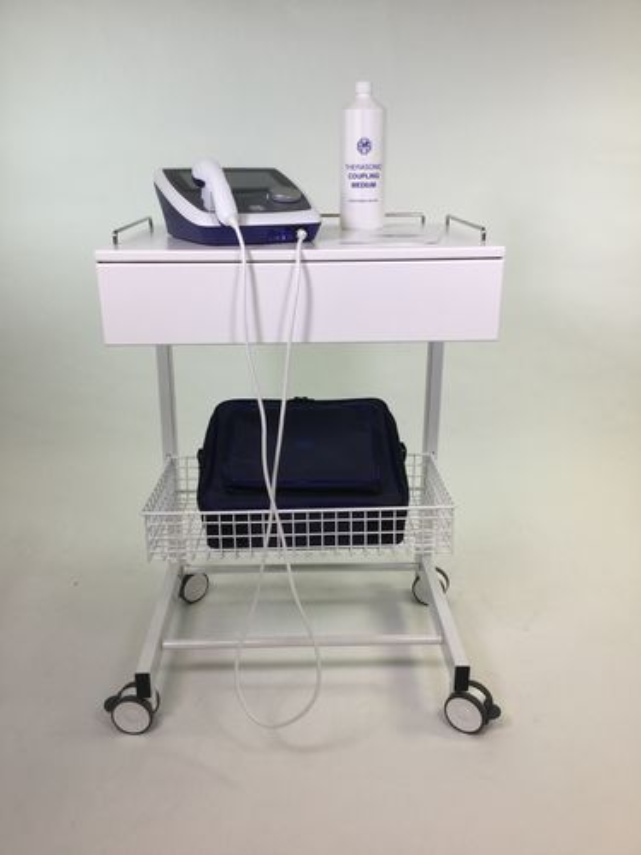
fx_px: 765
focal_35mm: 31
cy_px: 428
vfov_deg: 58.4
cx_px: 320
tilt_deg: -20.6
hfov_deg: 45.4
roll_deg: -0.3
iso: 25
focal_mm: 3.3
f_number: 2.4
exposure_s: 1/50
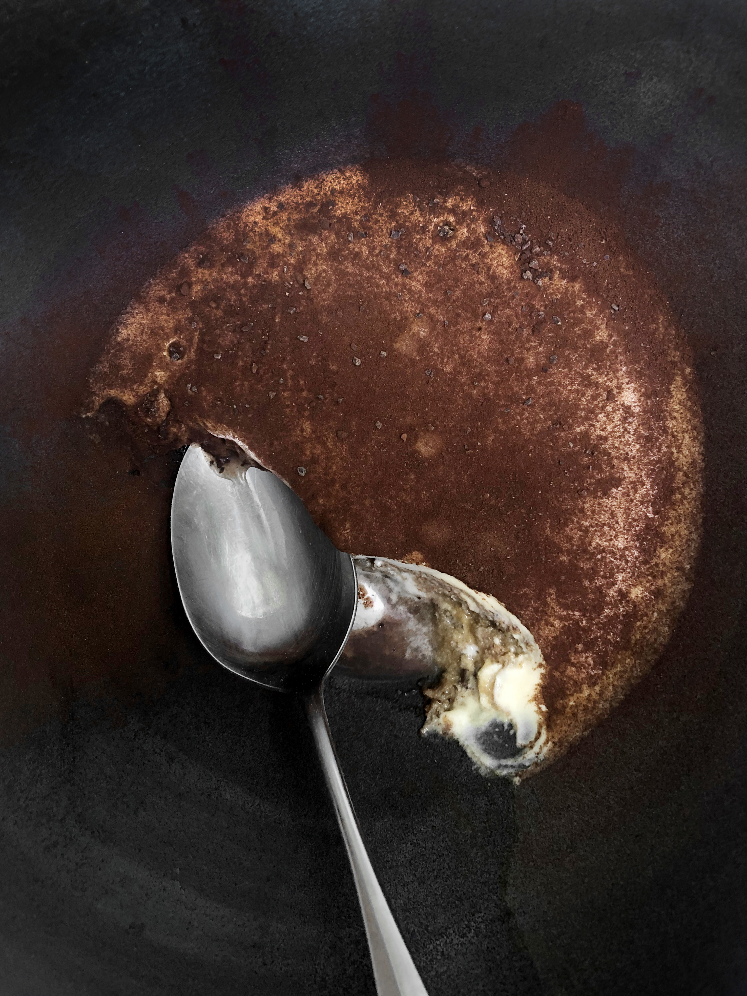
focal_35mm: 28
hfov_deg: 49.7
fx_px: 806
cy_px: 498
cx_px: 374
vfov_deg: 63.4
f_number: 1.8
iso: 64
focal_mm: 3.99
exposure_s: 1/15
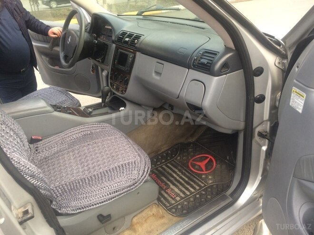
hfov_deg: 61.7
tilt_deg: -28.3
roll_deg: +5.0
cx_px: 157
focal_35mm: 29
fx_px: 263
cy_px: 118
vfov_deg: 48.2
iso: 64
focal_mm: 4.15
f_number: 2.2
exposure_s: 1/100
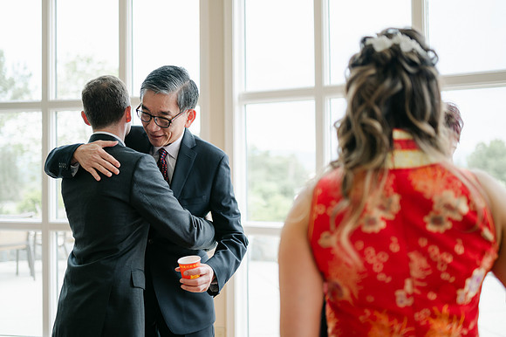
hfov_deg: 51.2
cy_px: 158
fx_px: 528
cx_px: 245
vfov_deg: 35.4
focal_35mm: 38
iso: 100
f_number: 1.4
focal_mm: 35
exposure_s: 1/1000
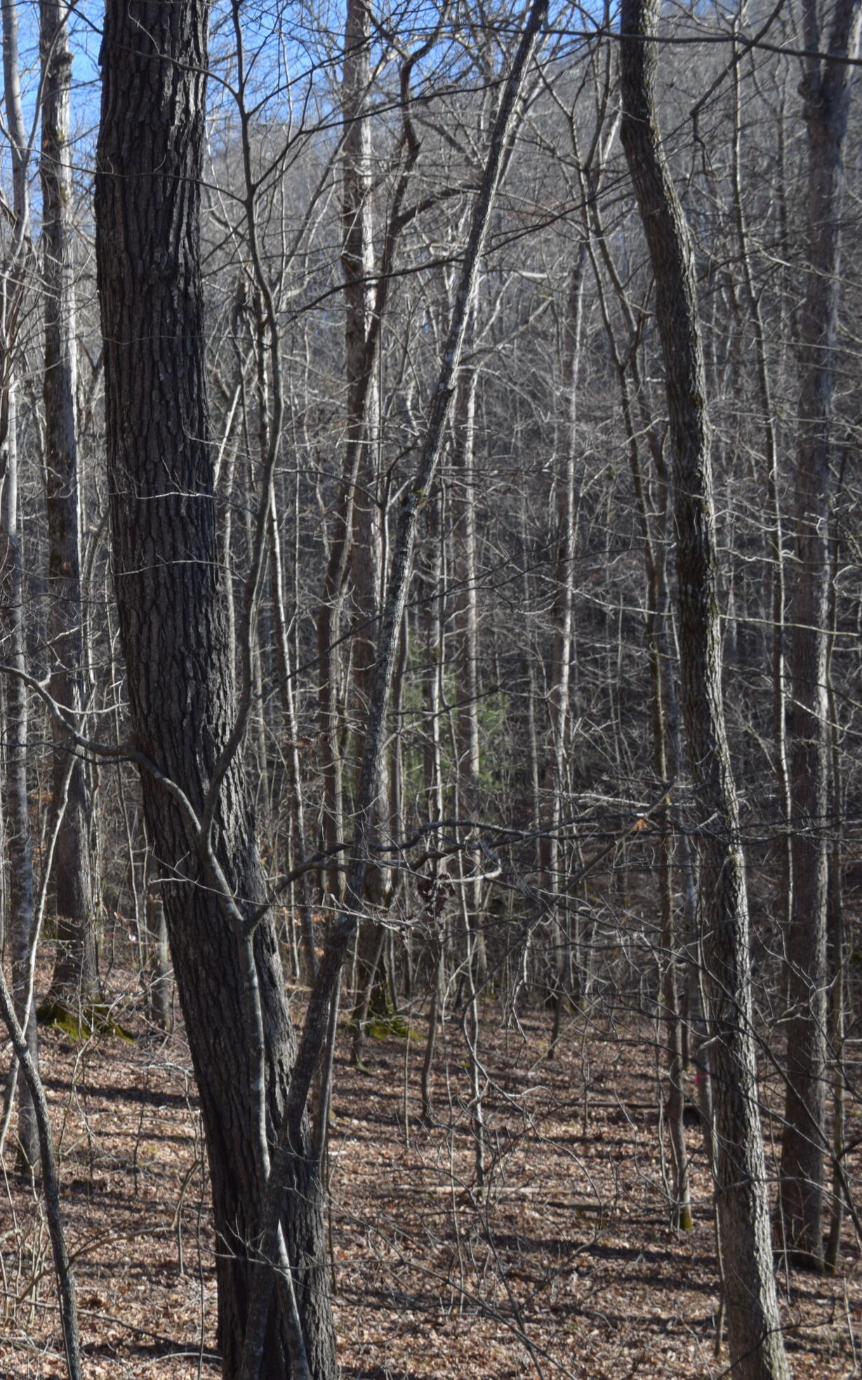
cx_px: -144
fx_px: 2106
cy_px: 694
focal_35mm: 56
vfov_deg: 36.3
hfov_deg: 21.6
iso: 200
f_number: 3.8
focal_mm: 24
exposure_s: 1/640
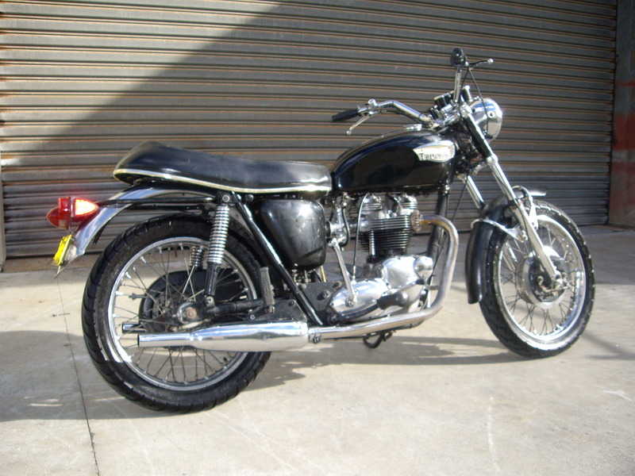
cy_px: 238
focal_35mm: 38
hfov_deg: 49.0
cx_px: 318
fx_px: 697
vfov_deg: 37.7
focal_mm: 6.2
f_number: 2.7
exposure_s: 1/500
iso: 100
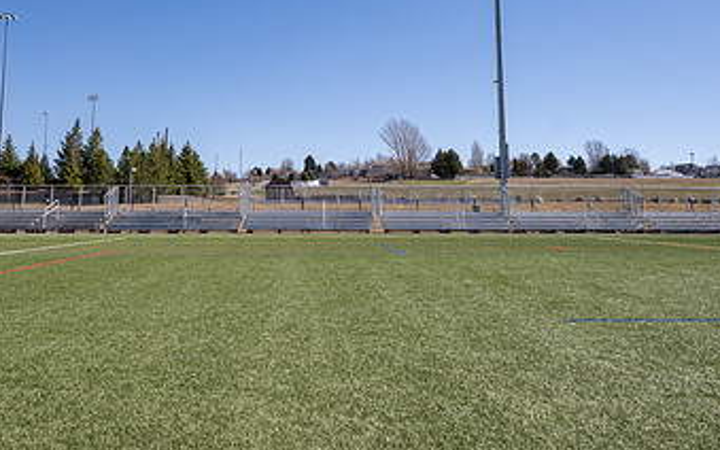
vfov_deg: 36.7
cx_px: 342
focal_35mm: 34
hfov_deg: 56.7
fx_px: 667
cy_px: 131
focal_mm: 19.5
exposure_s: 1/800
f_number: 5.6
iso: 100
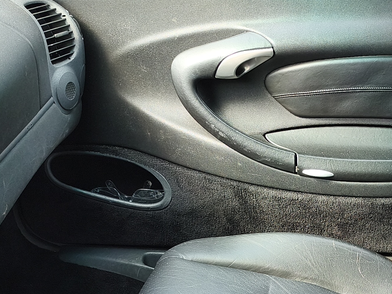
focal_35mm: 71
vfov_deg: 19.5
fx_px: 804
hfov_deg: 27.0
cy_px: 353
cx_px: 294
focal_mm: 6.14
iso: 320
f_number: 1.65
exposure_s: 1/120
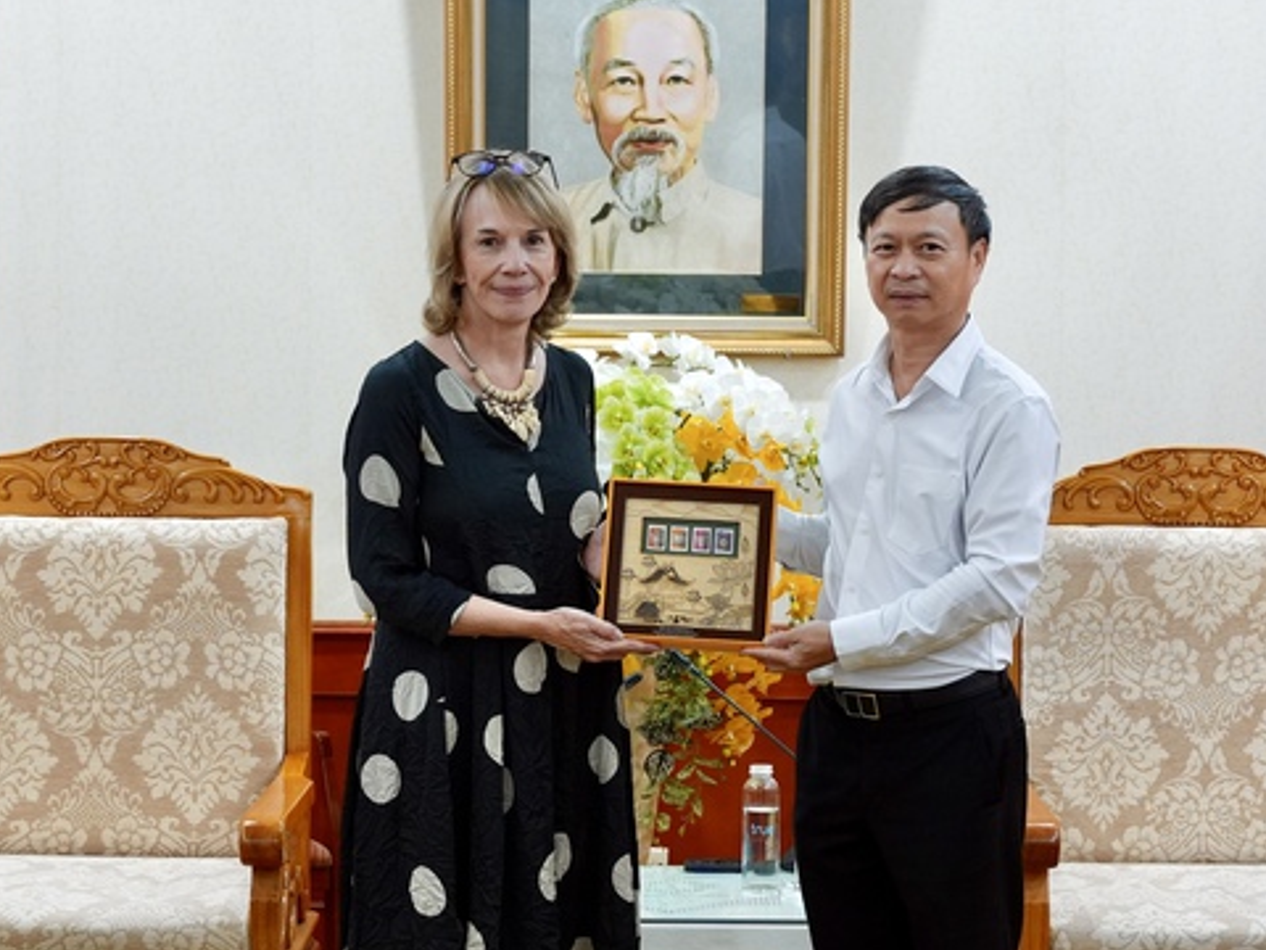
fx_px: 2743
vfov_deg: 19.6
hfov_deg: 26.0
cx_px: 675
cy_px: 454
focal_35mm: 75
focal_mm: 35
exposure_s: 1/125
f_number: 3.2
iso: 1000
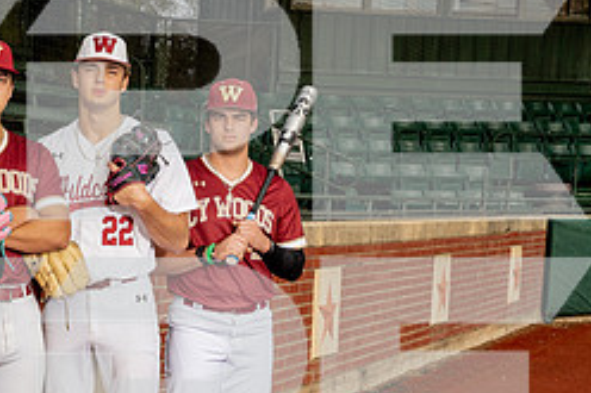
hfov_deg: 20.5
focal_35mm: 96
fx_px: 1575
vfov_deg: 14.0
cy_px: 385
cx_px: -12
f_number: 11
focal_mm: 41
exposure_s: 1/250
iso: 400
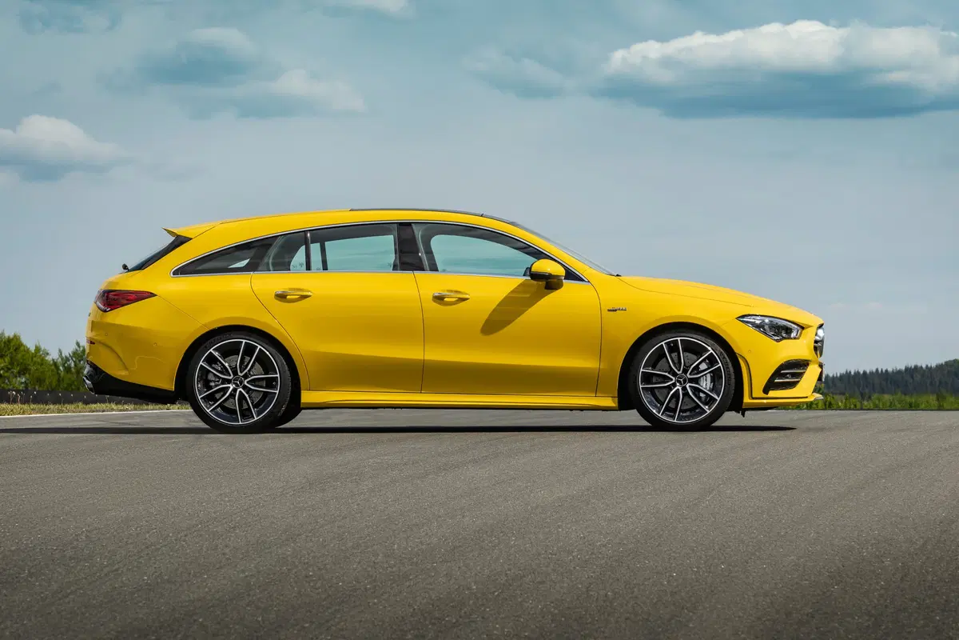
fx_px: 3836
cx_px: 480
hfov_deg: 14.3
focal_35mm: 144
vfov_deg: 9.5
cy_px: 320
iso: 100
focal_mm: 120
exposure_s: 1/200
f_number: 11
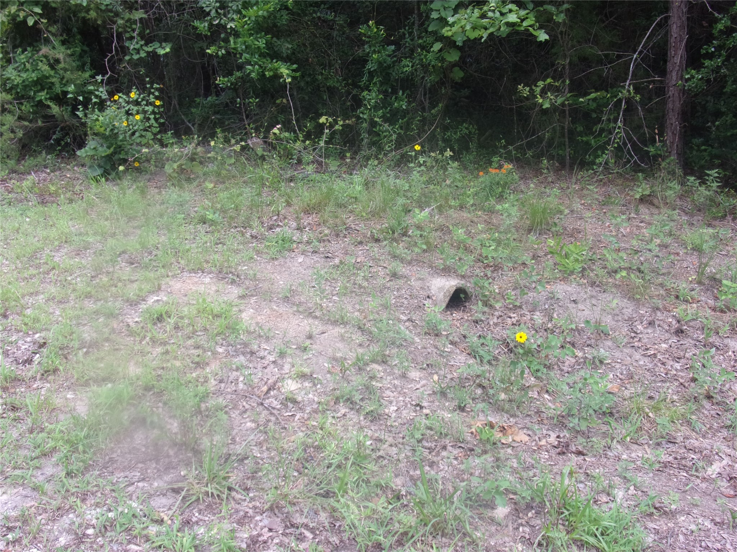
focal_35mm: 33
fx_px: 703
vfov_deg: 42.9
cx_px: 368
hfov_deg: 55.4
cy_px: 276
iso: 80
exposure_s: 1/38
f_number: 3.7
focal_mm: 5.9
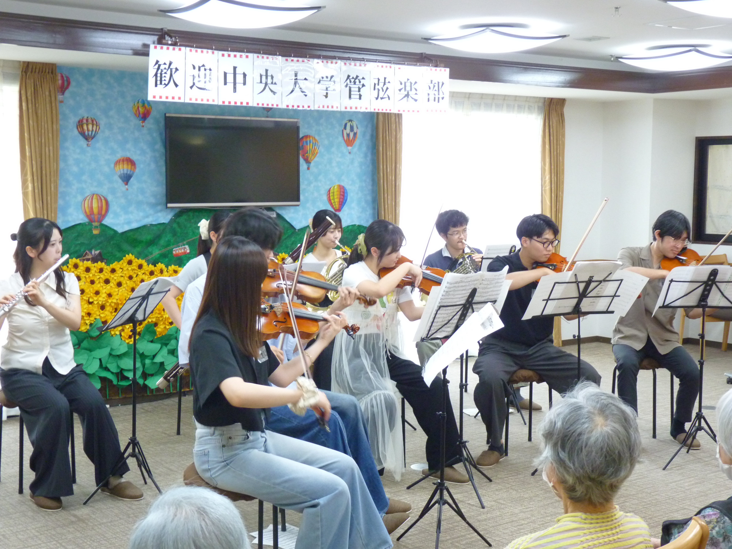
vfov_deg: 29.1
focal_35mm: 50
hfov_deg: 38.2
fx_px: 1057
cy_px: 274
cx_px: 366
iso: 400
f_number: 3.2
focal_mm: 9
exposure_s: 1/20
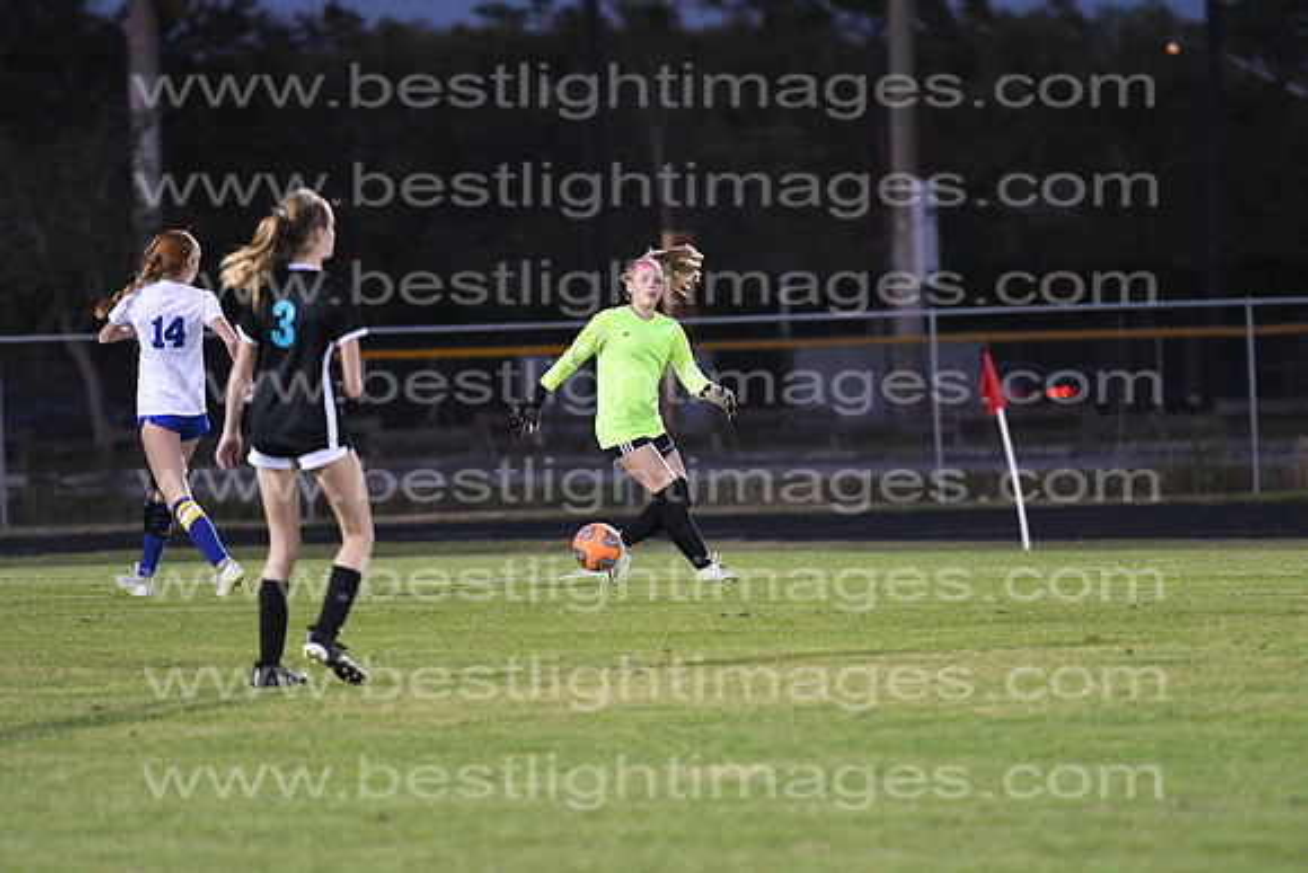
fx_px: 10902
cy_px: 436
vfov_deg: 4.6
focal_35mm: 300
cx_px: 654
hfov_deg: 6.9
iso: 5600
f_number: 2.8
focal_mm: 200
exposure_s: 1/800
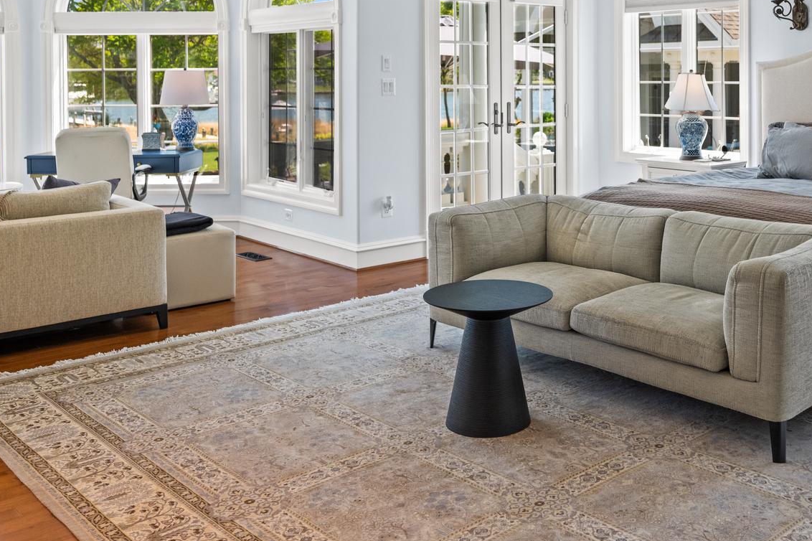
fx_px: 857
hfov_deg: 49.4
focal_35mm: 38
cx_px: 568
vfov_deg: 33.7
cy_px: 89
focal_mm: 21
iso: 800
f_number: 4
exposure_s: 1/60
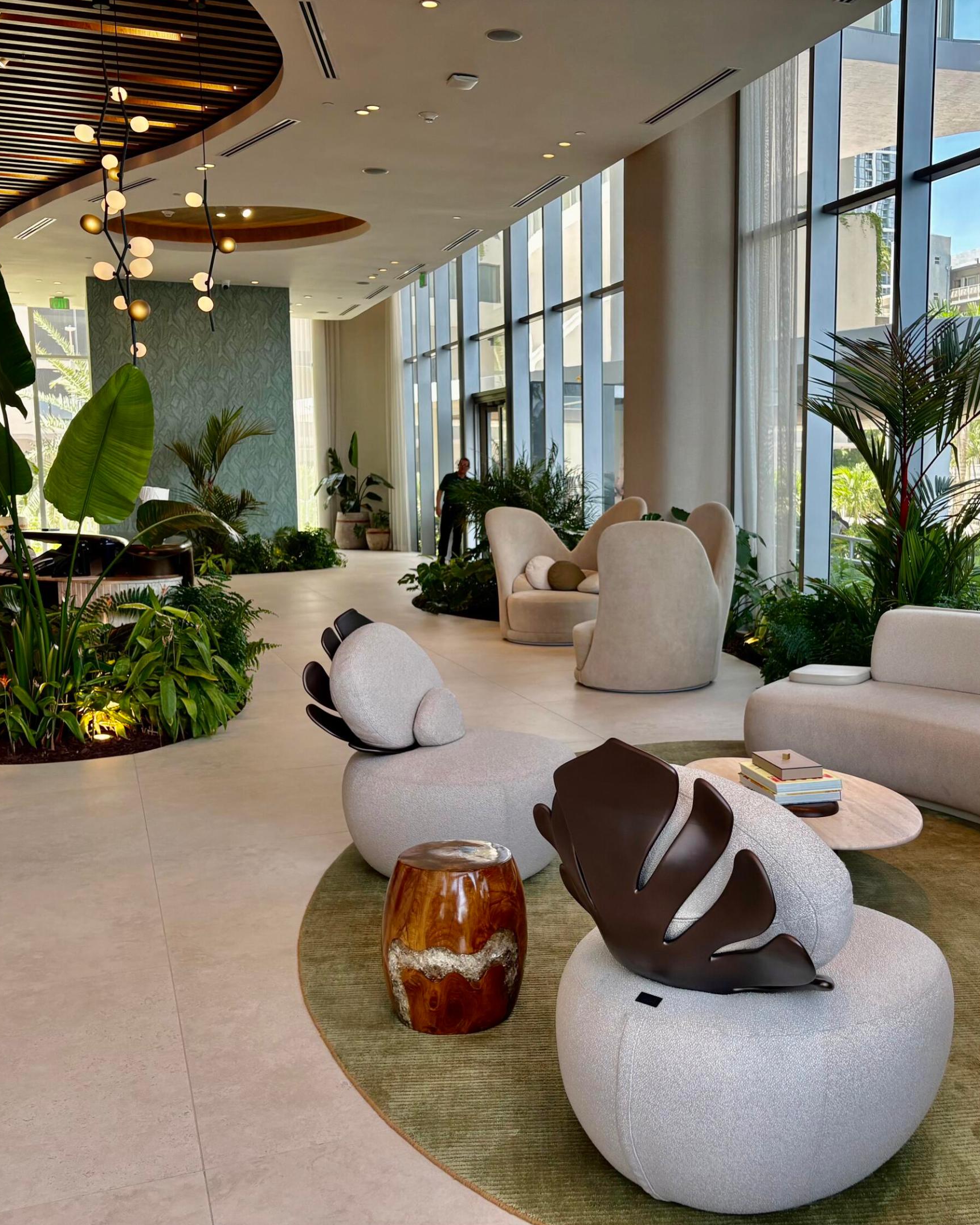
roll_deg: +0.8
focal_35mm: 34
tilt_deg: -6.0
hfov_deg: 43.0
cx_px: 623
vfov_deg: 52.8
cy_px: 612
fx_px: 1233
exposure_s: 1/256
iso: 64
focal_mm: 5.96
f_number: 1.6
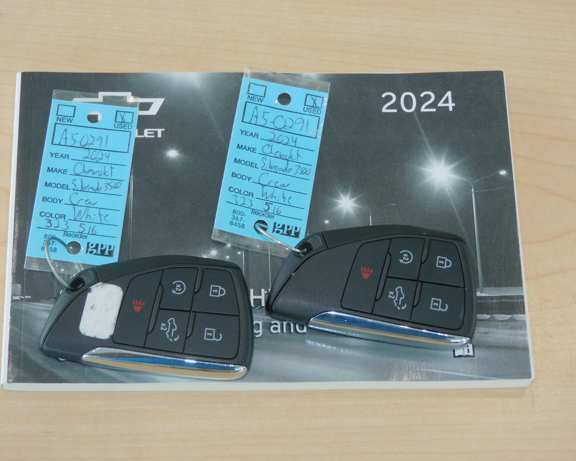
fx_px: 1517
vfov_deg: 17.3
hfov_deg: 21.5
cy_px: 230
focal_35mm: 89
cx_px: 271
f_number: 4.5
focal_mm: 15.2
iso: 200
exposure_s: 1/60
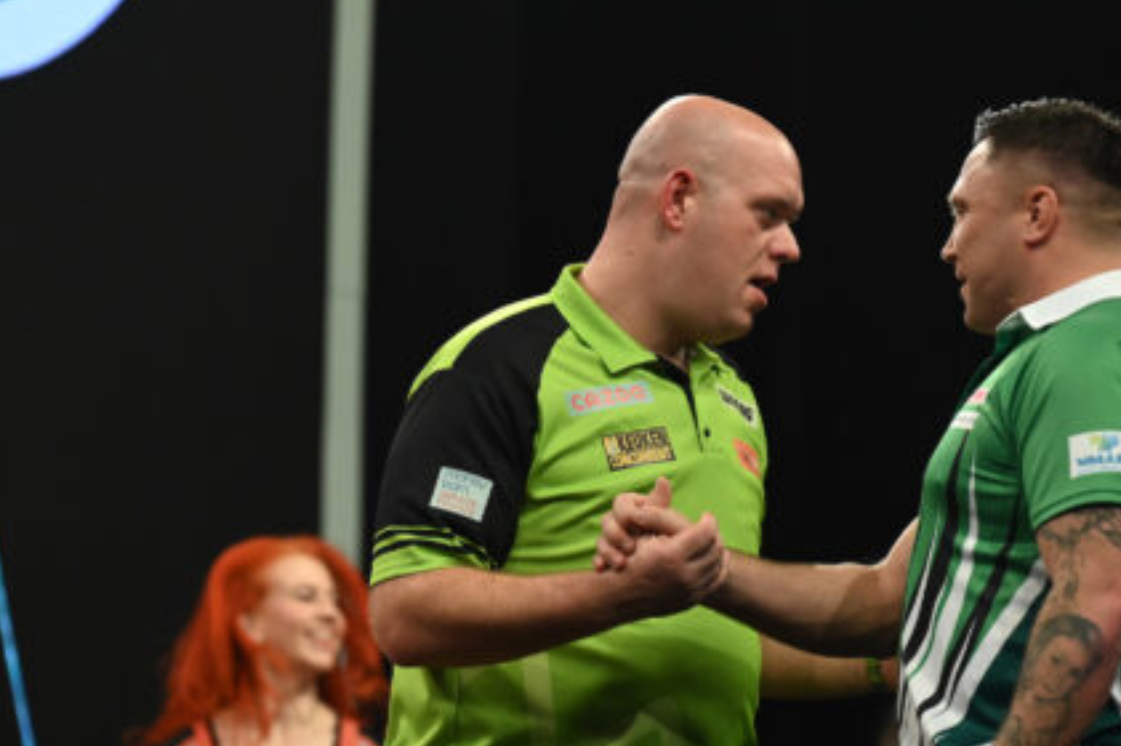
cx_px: 644
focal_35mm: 285
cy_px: 414
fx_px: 8867
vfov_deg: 4.8
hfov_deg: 7.2
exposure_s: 1/500
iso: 3200
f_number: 4
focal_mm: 200
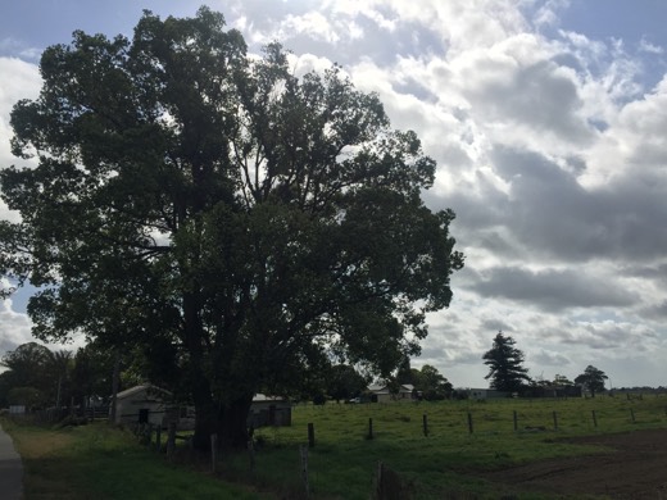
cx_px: 334
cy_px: 250
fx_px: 559
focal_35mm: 29
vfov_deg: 48.2
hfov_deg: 61.7
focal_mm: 4.15
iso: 32
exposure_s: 1/5650
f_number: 2.2
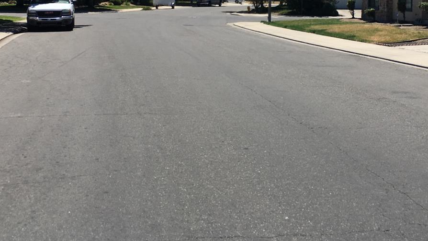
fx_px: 602
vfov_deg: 22.2
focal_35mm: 53
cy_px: 32
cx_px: 237
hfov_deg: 39.1
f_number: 2.2
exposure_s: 1/1876
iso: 25
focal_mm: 4.15
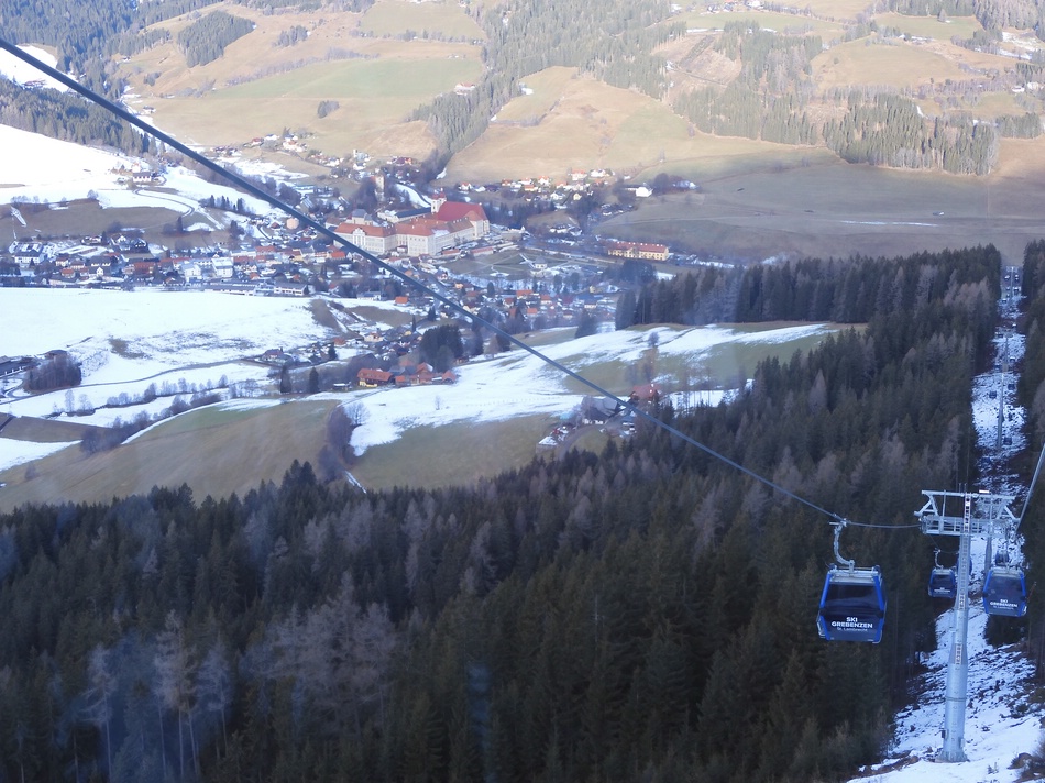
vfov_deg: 22.6
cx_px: 522
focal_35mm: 65
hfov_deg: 29.8
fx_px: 1962
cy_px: 392
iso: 100
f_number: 4.5
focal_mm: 11.6
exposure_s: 1/50
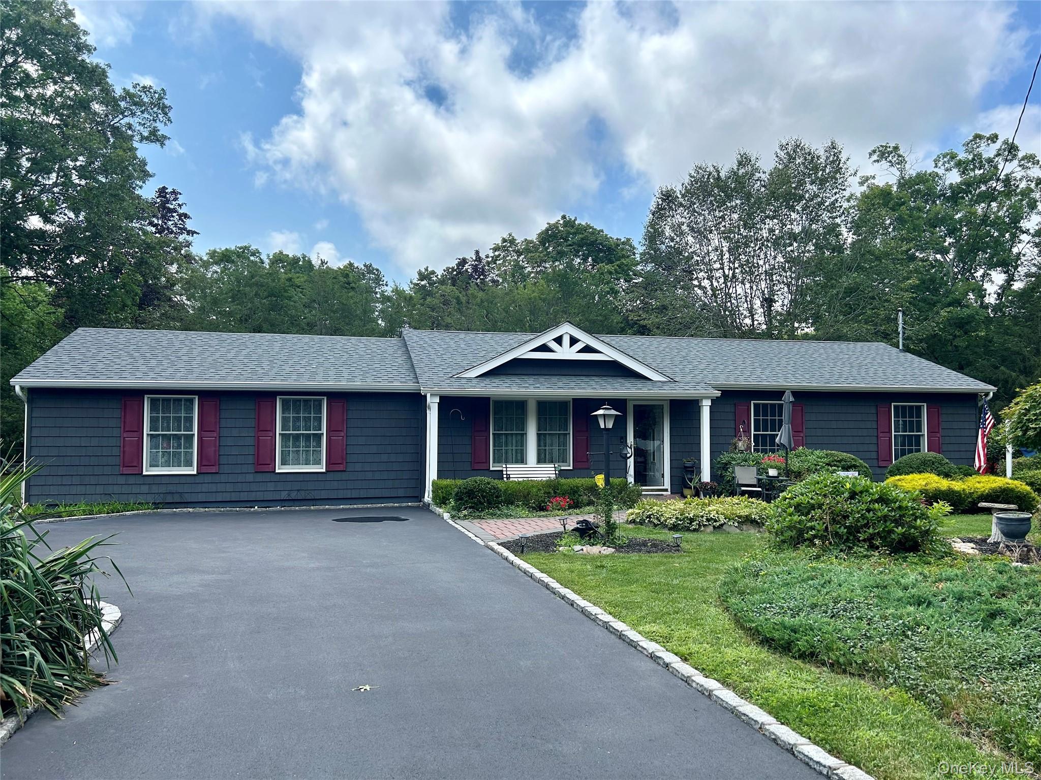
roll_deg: -0.3
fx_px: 782
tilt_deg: +1.4
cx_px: 520
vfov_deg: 53.1
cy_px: 390
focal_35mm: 26
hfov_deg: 67.3
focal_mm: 5.7
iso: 50
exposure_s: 1/3831
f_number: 1.5
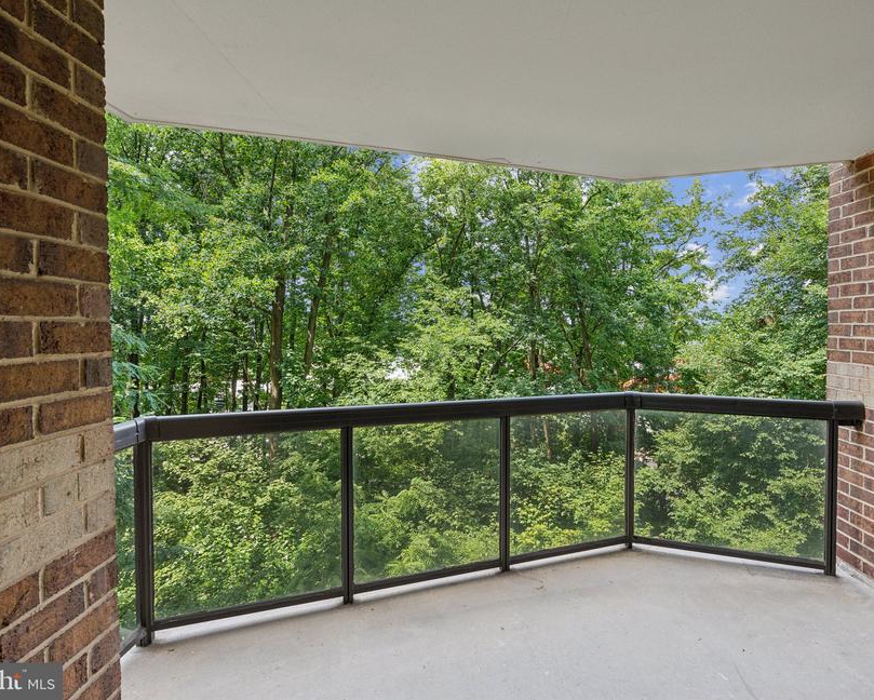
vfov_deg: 70.8
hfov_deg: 82.8
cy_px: 333
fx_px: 492
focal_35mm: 19
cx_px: 496
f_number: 9
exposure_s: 1/100
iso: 400
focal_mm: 16
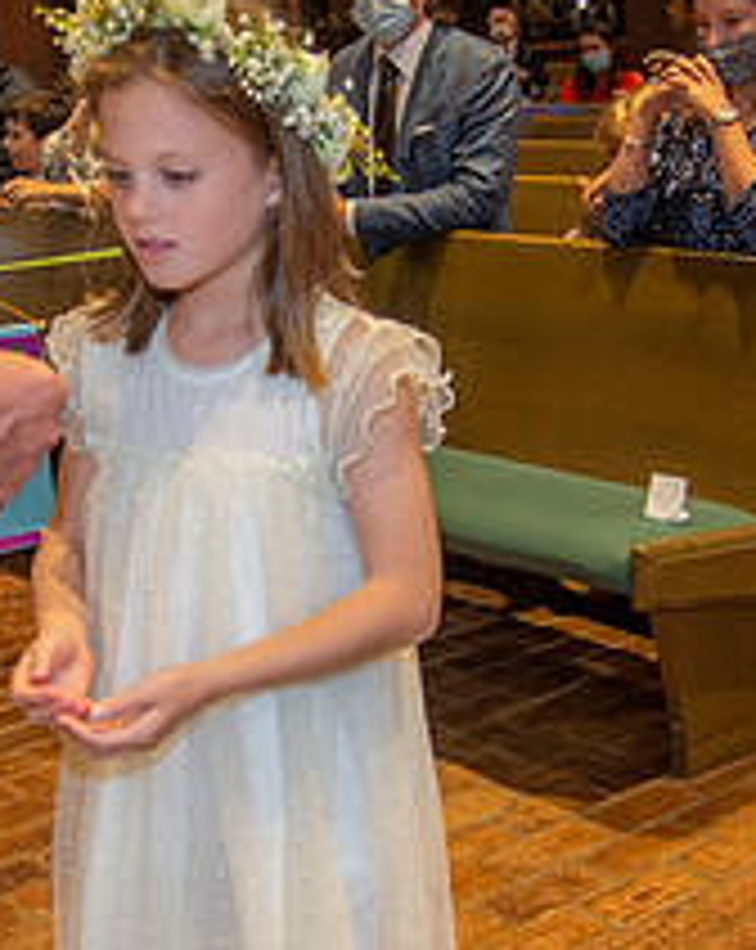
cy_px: 594
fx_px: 1739
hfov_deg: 24.4
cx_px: 274
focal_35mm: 62
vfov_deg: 30.4
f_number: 4.5
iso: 1600
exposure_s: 1/125
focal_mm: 24
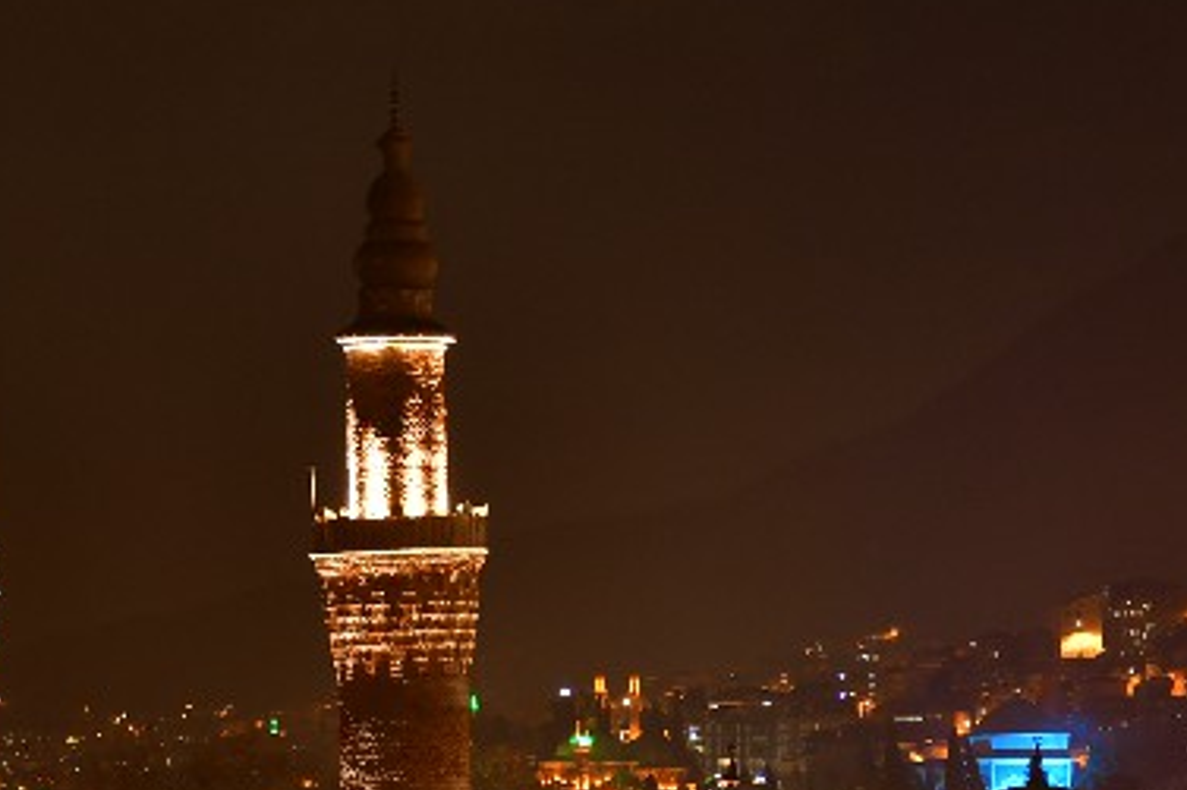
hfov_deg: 9.7
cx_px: 564
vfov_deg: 6.5
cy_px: 777
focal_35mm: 212
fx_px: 6987
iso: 125
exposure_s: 2.6
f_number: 4.8
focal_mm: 52
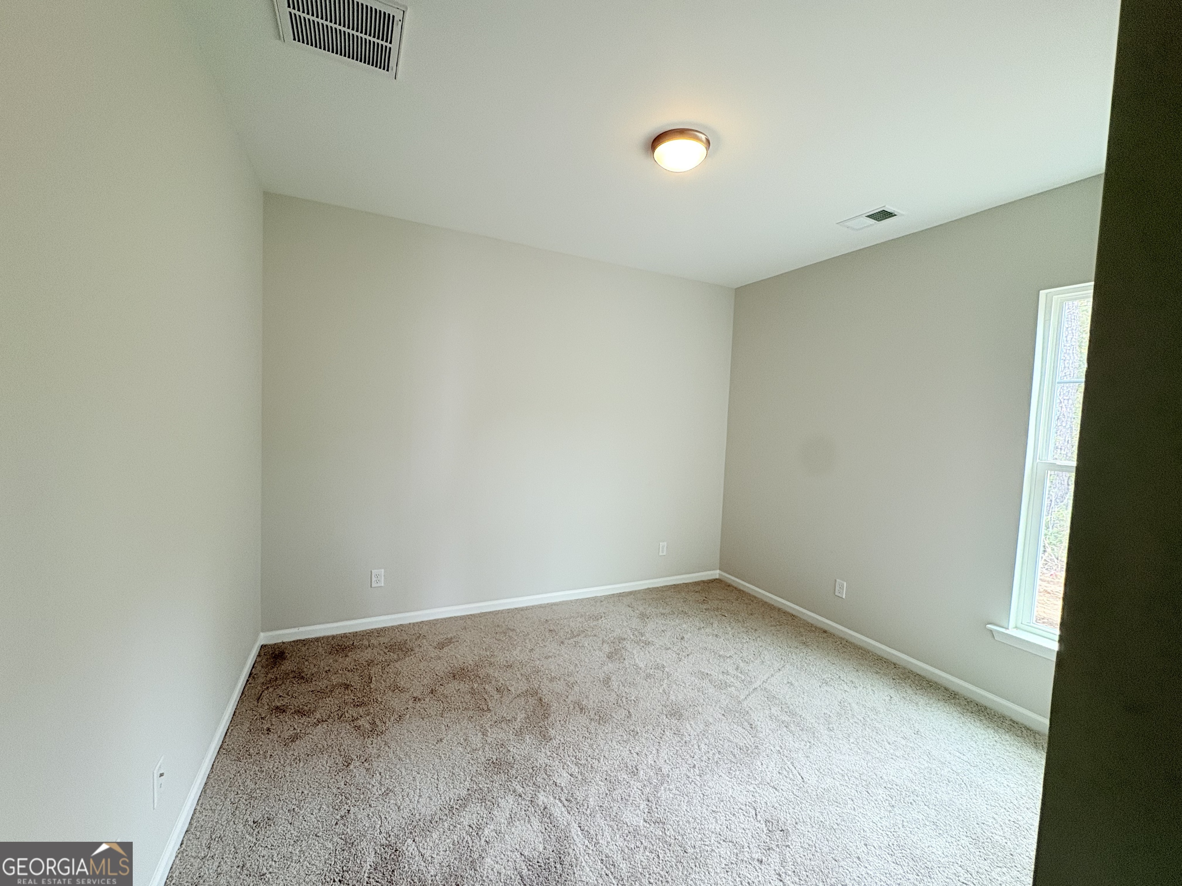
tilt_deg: -2.7
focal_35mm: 14
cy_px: 443
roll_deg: -1.7
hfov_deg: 102.1
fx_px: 478
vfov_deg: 85.7
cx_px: 591
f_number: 2.2
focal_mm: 2.22
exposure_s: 1/60
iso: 125
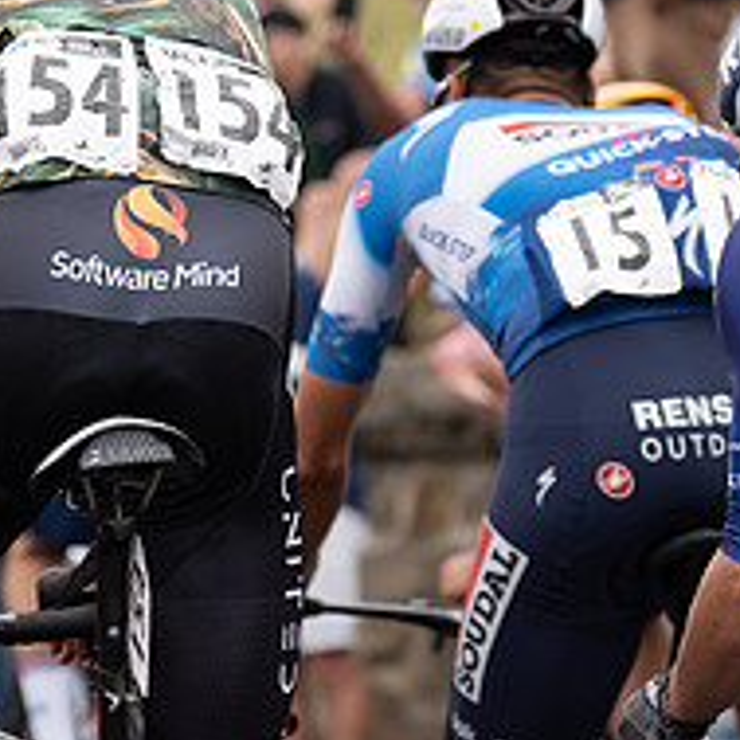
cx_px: 176
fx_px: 6506
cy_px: 194
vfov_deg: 6.5
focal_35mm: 269
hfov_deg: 6.5
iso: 320
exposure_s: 1/1000
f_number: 3.5
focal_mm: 103
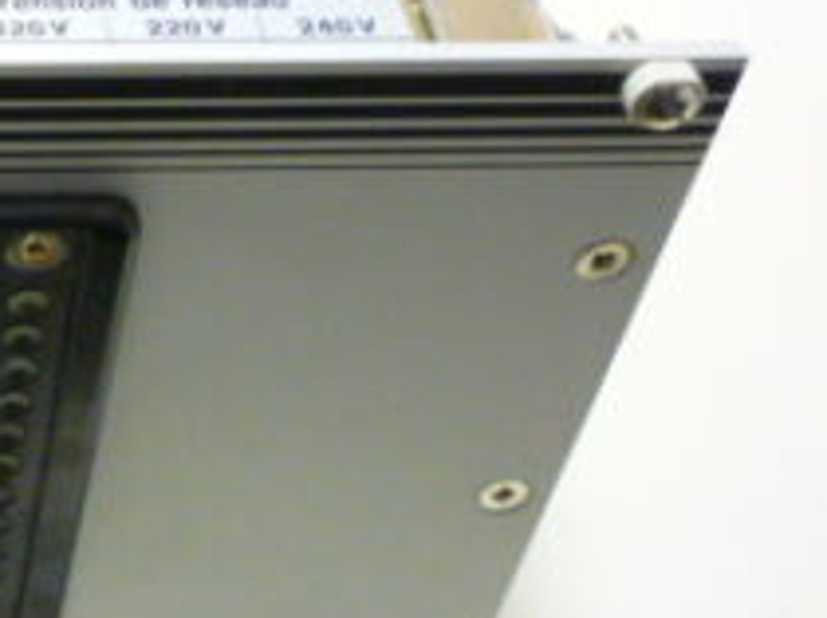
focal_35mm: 83
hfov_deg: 21.2
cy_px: 106
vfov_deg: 17.6
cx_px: -276
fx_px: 1981
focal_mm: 5.2
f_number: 3.3
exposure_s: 1/8
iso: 400
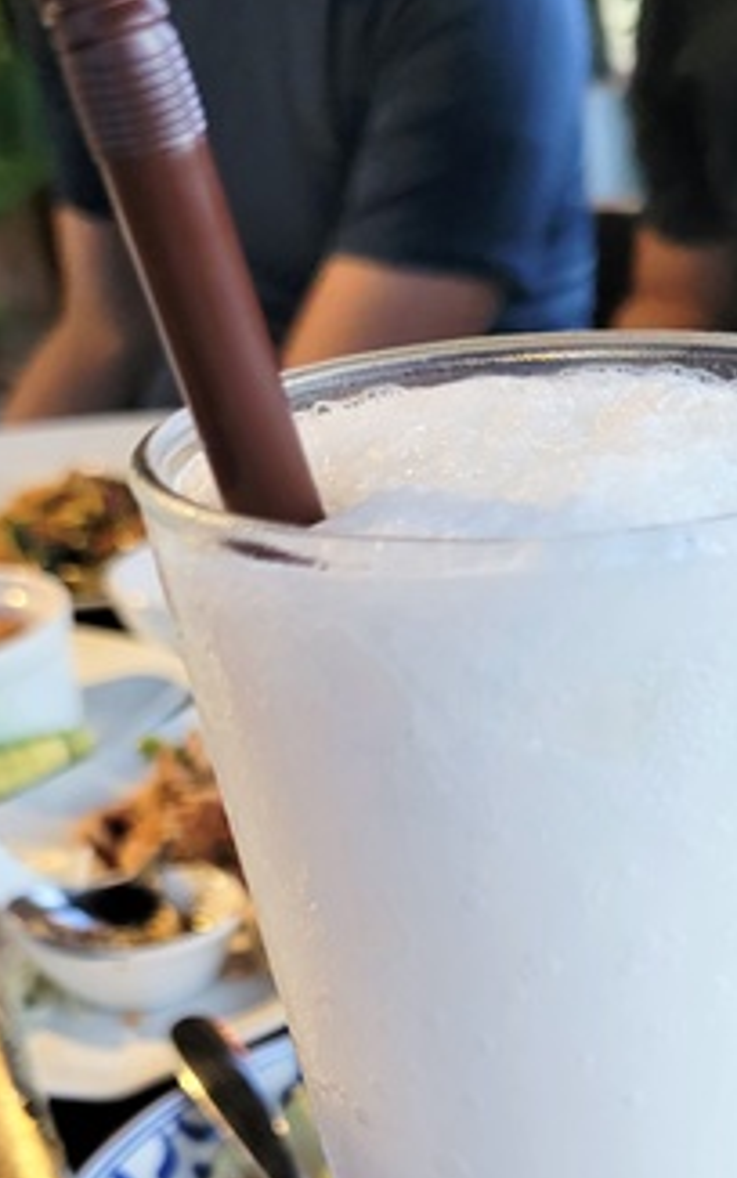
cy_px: 1138
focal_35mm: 55
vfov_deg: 34.1
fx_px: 1766
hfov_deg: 22.7
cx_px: 730
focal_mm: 5.4
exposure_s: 1/50
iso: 320
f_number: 1.8
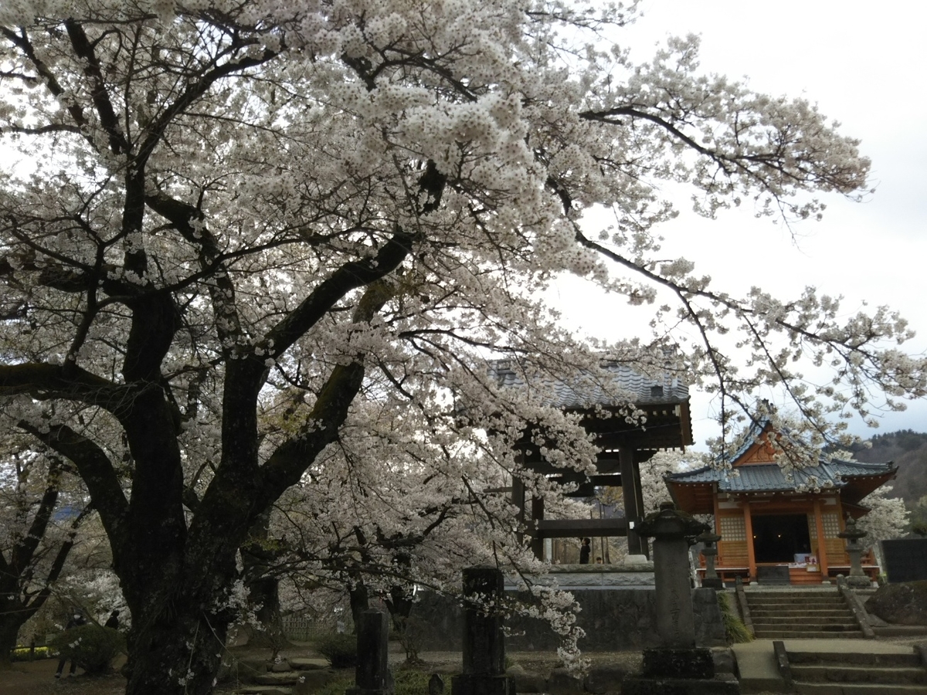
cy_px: 348
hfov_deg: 60.0
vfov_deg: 46.8
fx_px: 803
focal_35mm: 30
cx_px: 464
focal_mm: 4
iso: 25
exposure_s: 1/302
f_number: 2.2
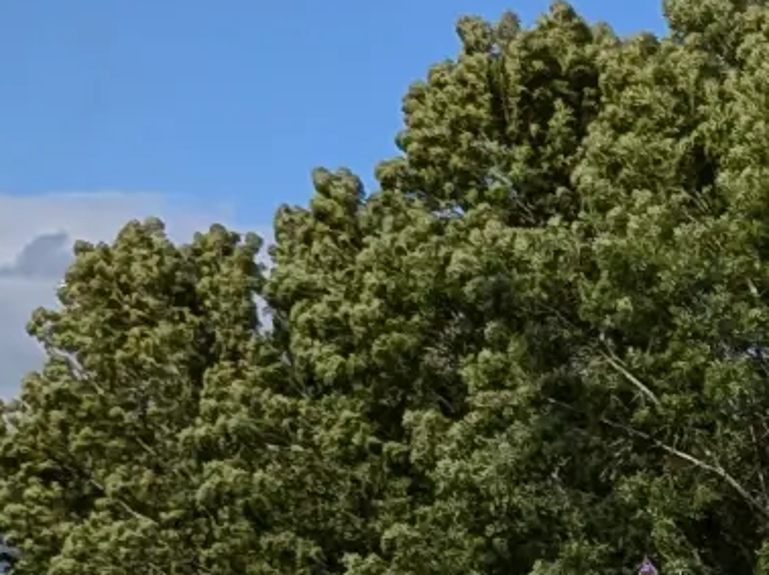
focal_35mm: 127
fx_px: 2820
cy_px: 1504
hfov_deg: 14.4
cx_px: 1168
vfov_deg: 9.8
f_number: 1.7
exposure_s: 1/3690
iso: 25
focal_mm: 4.53
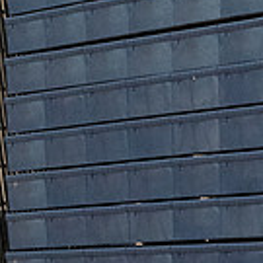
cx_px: 151
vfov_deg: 5.8
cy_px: 364
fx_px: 2553
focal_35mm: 297
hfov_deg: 5.9
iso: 10000
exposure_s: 1/400
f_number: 5.6
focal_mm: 70
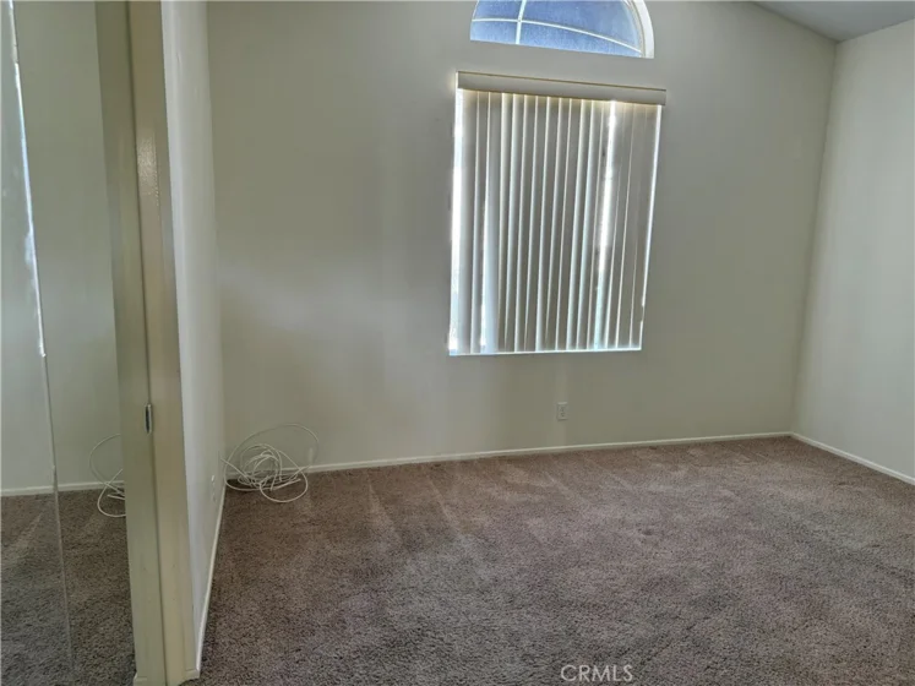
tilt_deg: -10.3
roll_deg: -0.8
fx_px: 634
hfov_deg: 71.6
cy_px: 343
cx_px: 458
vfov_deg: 56.8
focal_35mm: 24
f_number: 1.78
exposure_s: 1/60
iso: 250
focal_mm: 6.76
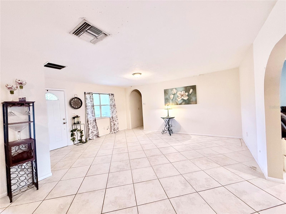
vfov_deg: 85.7
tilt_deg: -1.1
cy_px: 107
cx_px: 143
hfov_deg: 102.1
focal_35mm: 14
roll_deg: +3.1
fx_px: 116
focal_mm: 2.22
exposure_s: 1/120
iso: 640
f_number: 2.2
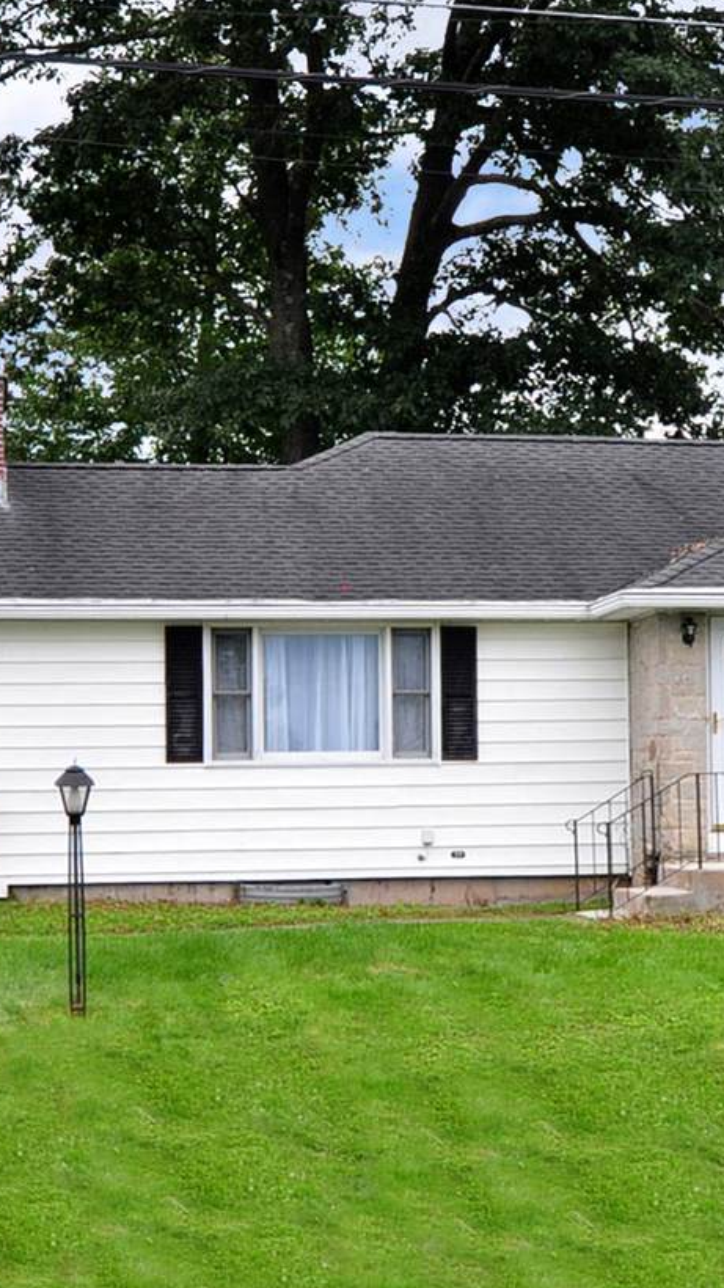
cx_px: 479
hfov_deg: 24.3
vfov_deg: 42.1
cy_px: 661
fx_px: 1673
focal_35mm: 49
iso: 320
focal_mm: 20
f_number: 8
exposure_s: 1/200
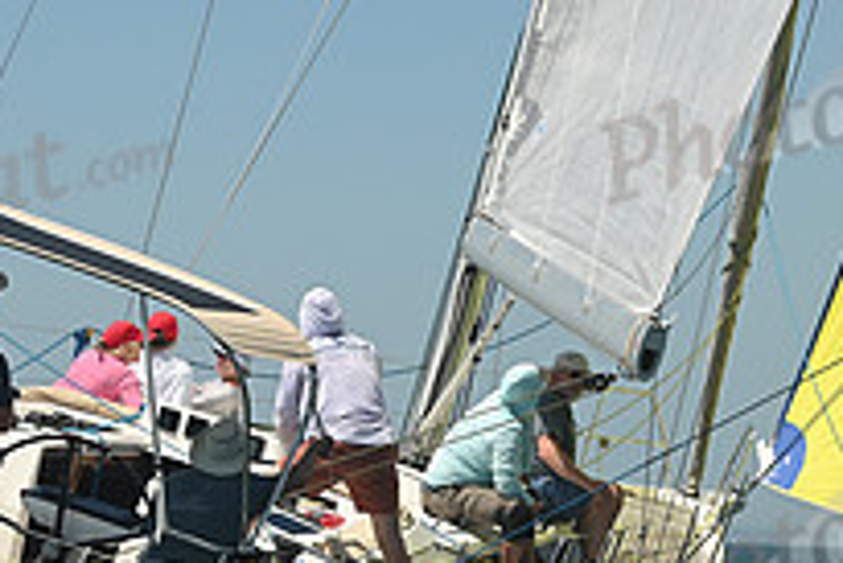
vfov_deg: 6.9
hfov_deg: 10.4
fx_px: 4640
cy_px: 368
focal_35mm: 198
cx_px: 391
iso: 320
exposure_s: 1/1000
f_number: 9
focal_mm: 70
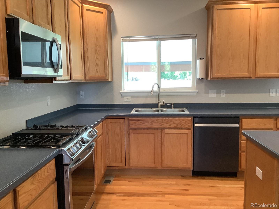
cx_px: 140
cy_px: 104
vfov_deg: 45.4
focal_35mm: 31
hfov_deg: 58.4
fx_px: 250
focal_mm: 3.3
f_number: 2.4
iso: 200
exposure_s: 1/60
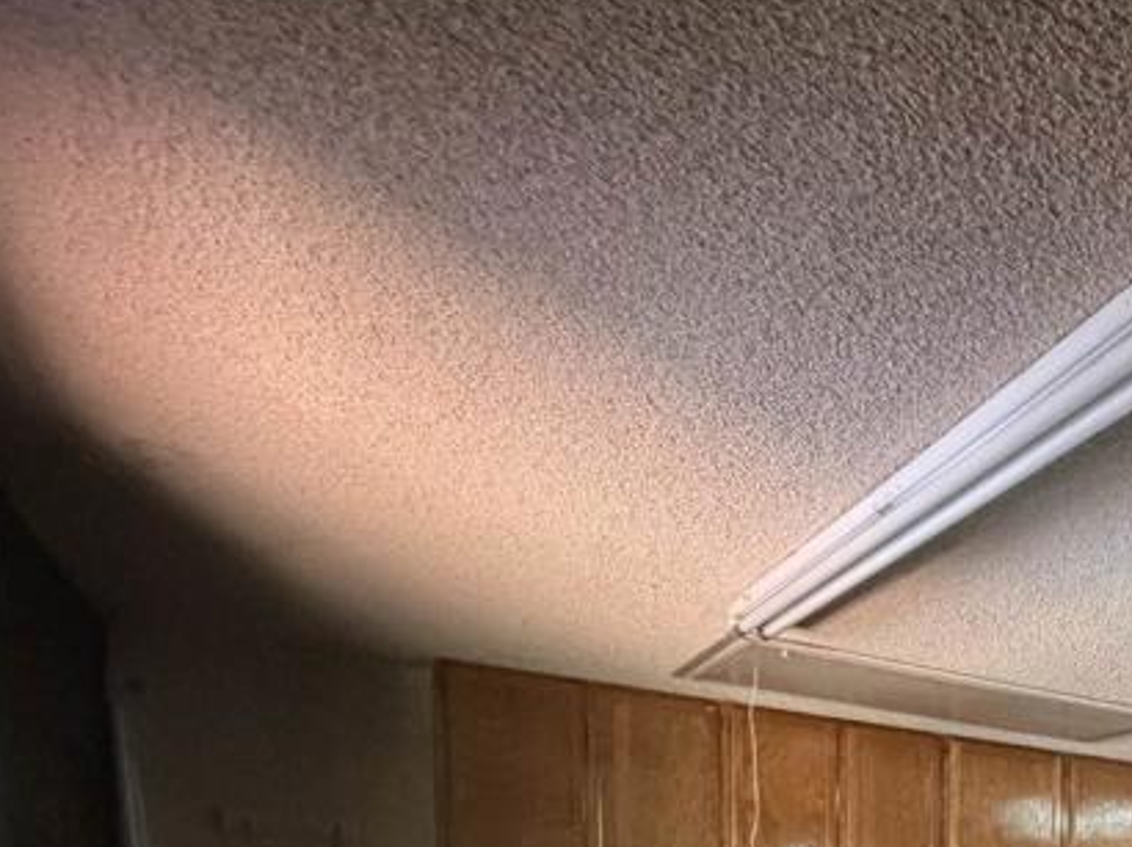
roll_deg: -1.7
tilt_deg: -4.5
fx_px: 1144
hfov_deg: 38.6
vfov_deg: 33.1
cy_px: 1021
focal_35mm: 35
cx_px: 1361
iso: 1000
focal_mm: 2.22
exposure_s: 1/40
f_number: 2.2
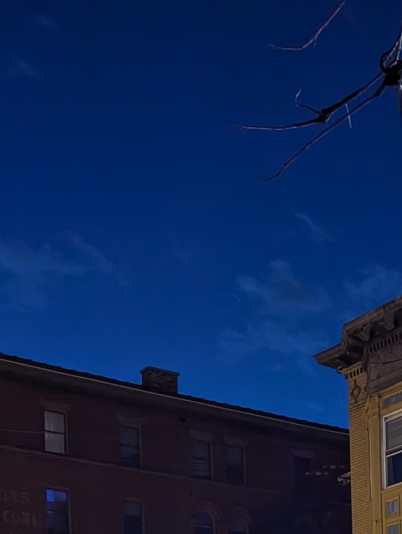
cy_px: 823
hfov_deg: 19.1
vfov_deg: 21.0
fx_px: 1189
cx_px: 277
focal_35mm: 77
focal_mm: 6.81
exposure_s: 1/24
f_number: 1.85
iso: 538
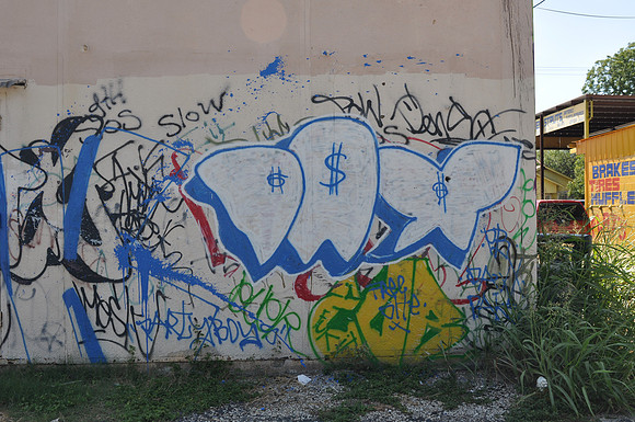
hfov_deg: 53.2
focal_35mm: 36
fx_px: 634
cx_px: 318
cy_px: 211
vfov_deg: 36.8
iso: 200
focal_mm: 24
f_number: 6.3
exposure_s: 1/160
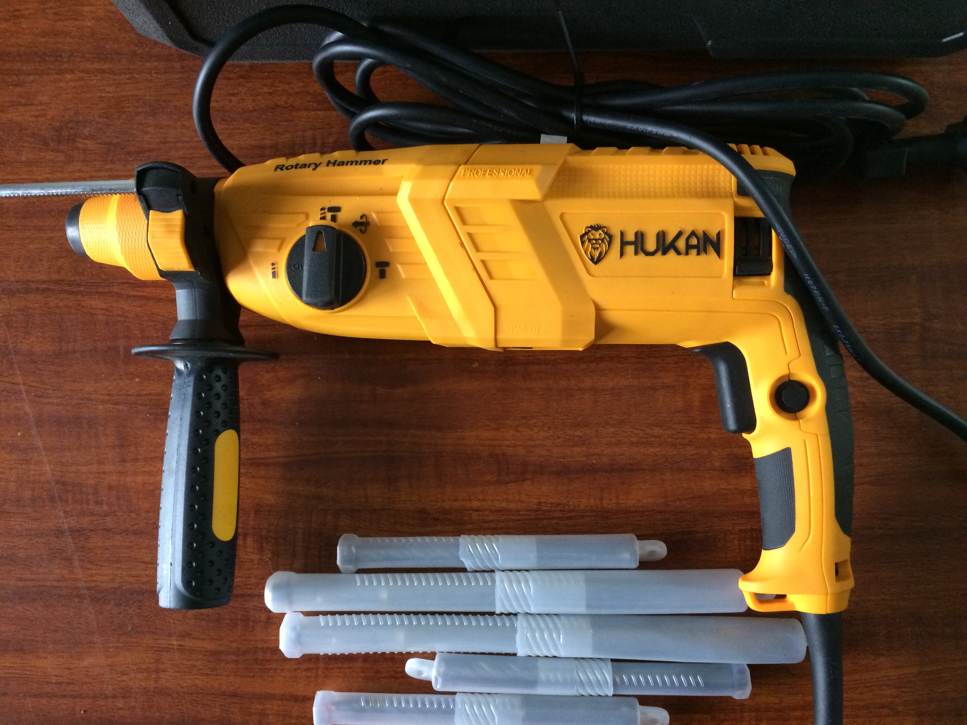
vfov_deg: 48.2
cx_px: 484
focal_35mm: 29
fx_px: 810
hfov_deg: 61.7
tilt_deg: -82.9
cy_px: 362
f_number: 2.2
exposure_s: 1/20
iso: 320
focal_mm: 4.15
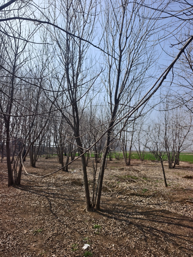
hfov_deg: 58.9
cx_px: 96
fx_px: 171
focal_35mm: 23
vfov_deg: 73.9
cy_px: 128
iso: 72
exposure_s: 1/3378
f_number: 1.57
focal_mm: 5.6
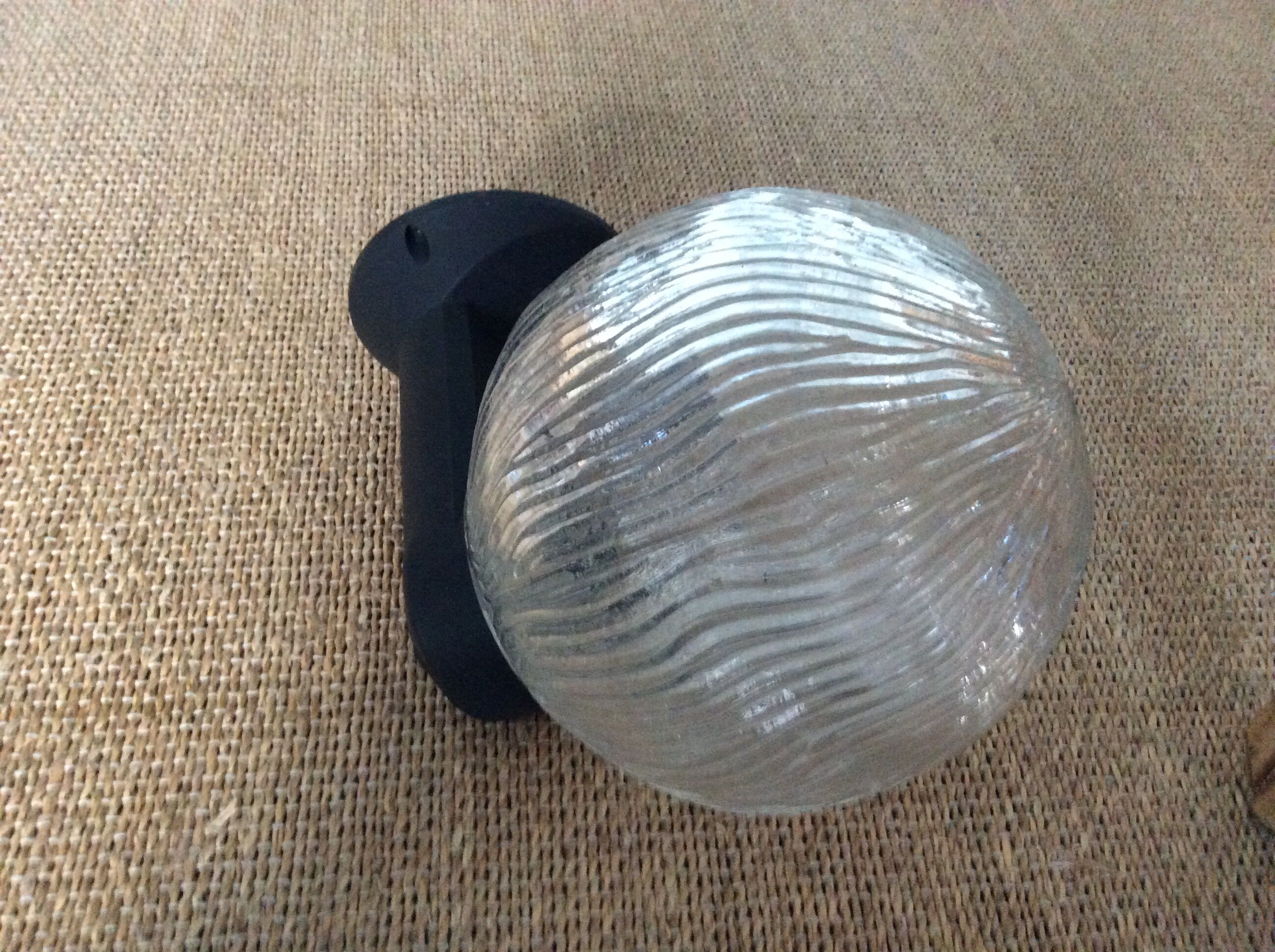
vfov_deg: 44.1
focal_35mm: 32
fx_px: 1177
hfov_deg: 56.9
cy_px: 476
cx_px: 638
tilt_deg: -49.1
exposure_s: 1/17
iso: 320
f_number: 2.4
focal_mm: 3.3
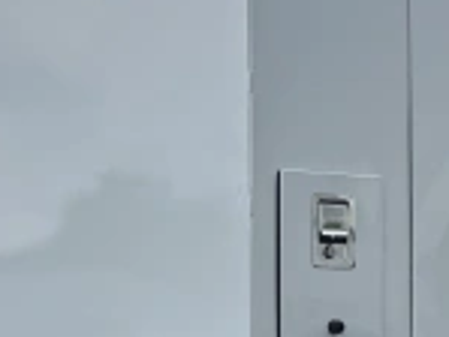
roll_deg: -0.5
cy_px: 355
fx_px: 1675
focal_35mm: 129
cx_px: 202
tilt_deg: -0.1
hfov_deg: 15.3
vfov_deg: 11.4
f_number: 1.78
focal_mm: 6.76
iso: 80
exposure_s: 1/5814
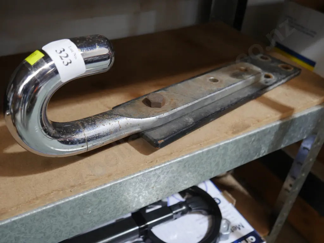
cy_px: 122
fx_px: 318
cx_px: 162
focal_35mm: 34
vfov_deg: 41.8
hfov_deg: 53.9
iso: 800
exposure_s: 1/60
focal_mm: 17
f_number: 4
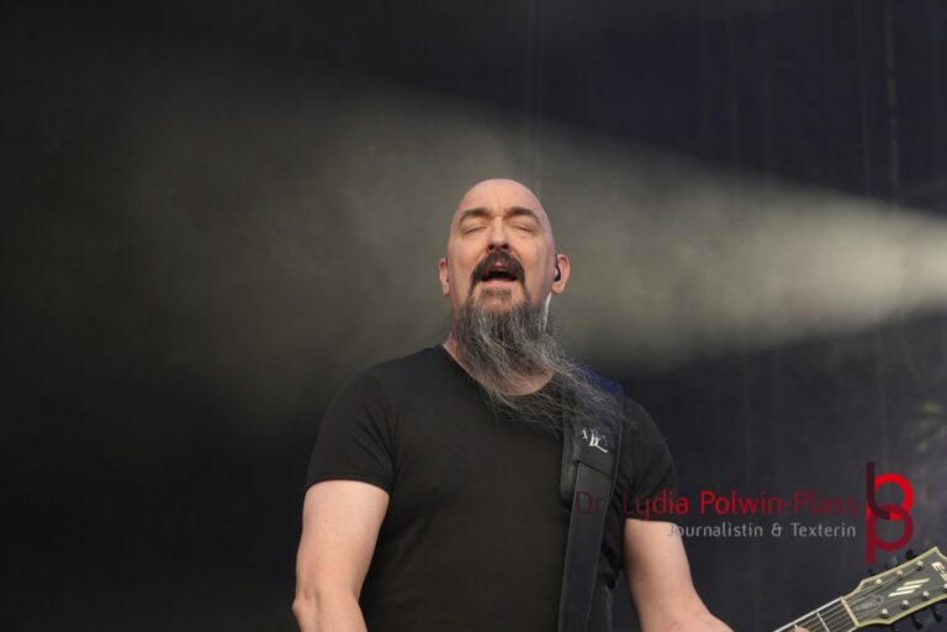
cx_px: 474
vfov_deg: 6.5
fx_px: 5563
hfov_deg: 9.7
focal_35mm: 212
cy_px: 316
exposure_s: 1/250
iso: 400
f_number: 5.6
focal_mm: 141
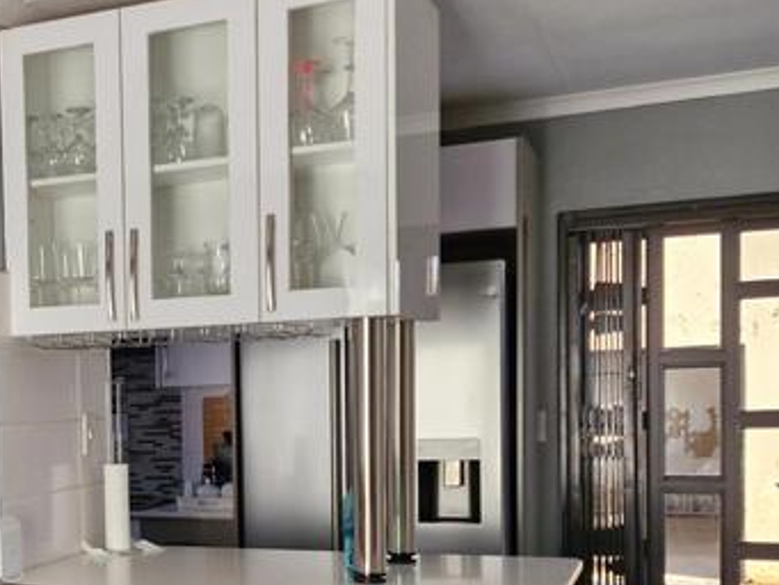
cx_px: 21
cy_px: 484
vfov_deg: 26.4
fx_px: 1216
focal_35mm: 54
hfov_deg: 32.9
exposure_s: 1/100
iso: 320
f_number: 1.8
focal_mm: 5.54
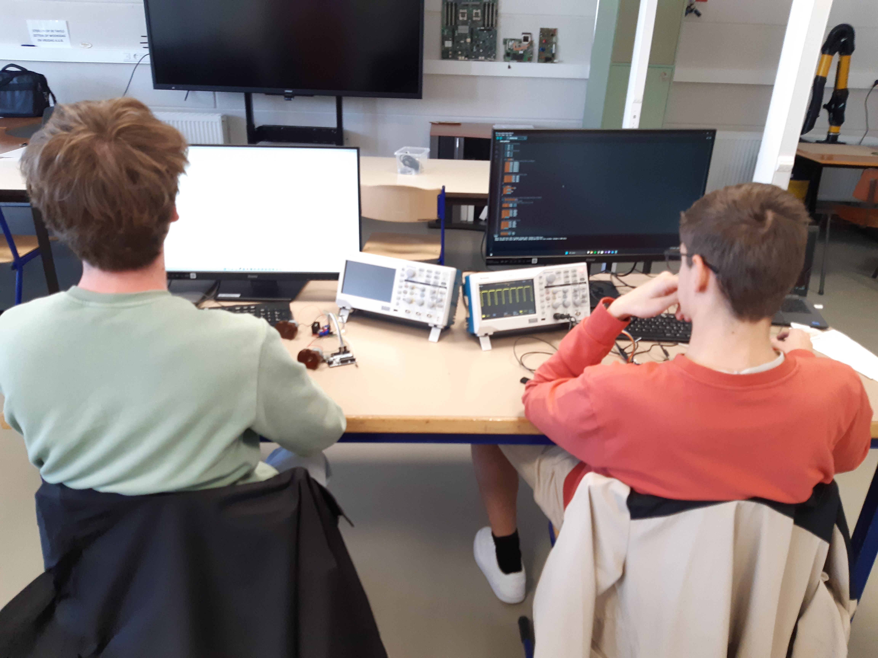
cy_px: 329
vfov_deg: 53.1
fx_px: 659
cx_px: 439
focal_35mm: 26
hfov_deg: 67.3
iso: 200
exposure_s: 1/100
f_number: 1.7
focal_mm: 3.92
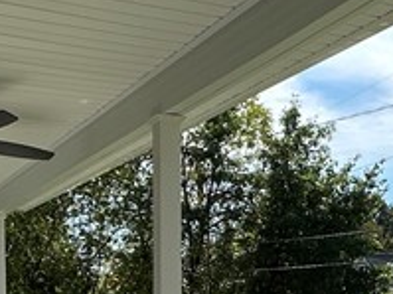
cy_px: 385
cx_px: 229
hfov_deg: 27.0
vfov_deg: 18.9
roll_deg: +0.3
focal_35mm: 72
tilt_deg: -4.7
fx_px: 817
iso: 50
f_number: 2.2
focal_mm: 2.22
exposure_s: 1/1916
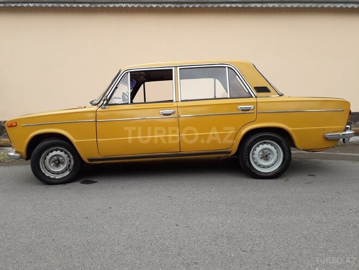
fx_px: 280
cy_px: 135
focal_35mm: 27
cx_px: 180
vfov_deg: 51.4
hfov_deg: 65.3
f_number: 1.9
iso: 40
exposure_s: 1/759
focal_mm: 3.6
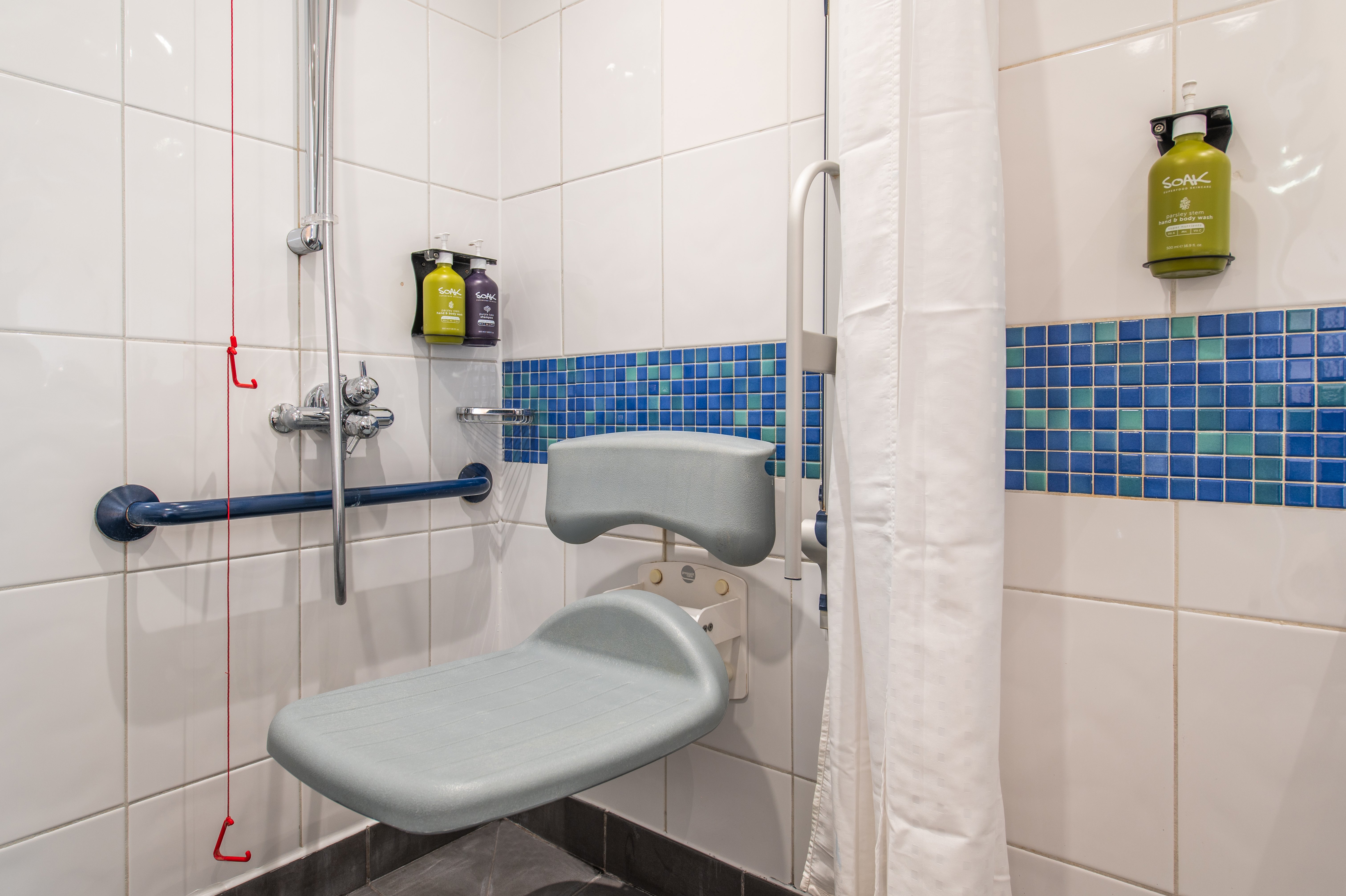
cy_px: 448
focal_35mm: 22
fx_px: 822
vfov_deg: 57.2
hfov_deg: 78.6
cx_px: 673
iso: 200
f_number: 7.1
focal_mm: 22
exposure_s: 1/8
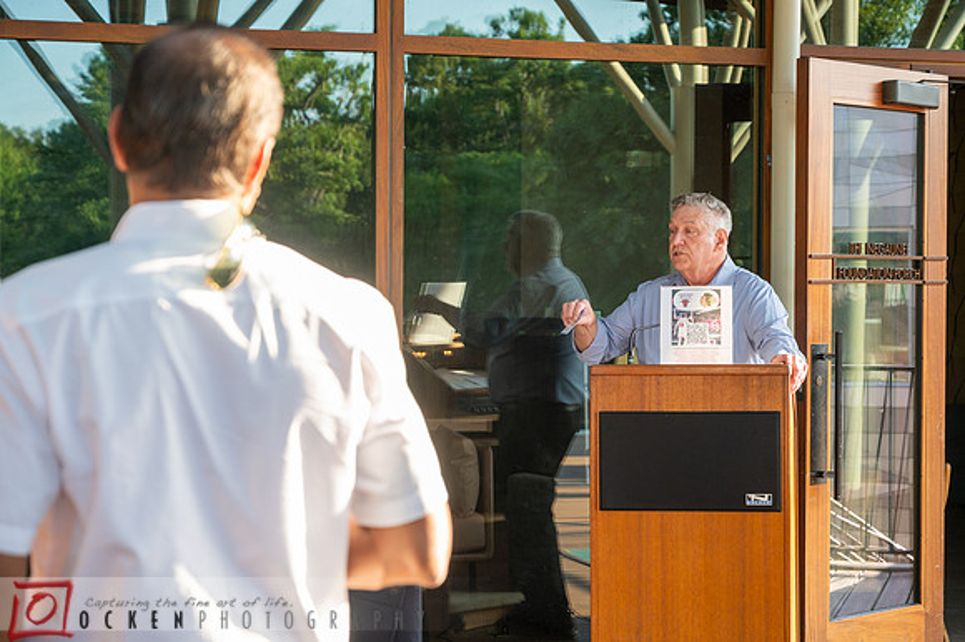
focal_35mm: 73
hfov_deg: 27.7
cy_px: 321
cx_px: 482
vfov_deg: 18.6
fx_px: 1959
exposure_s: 1/250
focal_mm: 70
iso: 400
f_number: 5
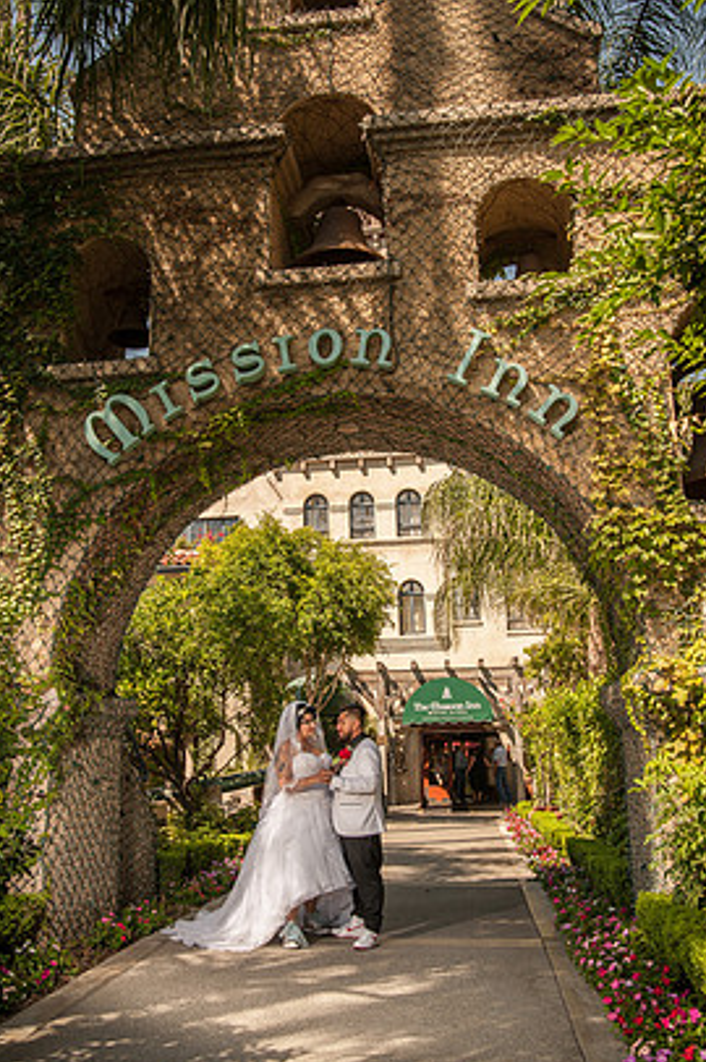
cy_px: 539
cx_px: 339
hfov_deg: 42.3
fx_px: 913
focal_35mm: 31
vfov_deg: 60.3
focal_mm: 28
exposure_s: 1/250
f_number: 11
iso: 200
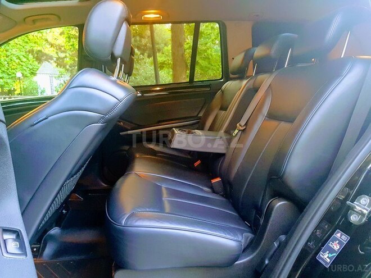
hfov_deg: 67.3
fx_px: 279
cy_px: 139
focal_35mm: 26
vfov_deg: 53.1
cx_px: 186
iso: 250
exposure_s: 1/10
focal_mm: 4.2
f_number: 1.7
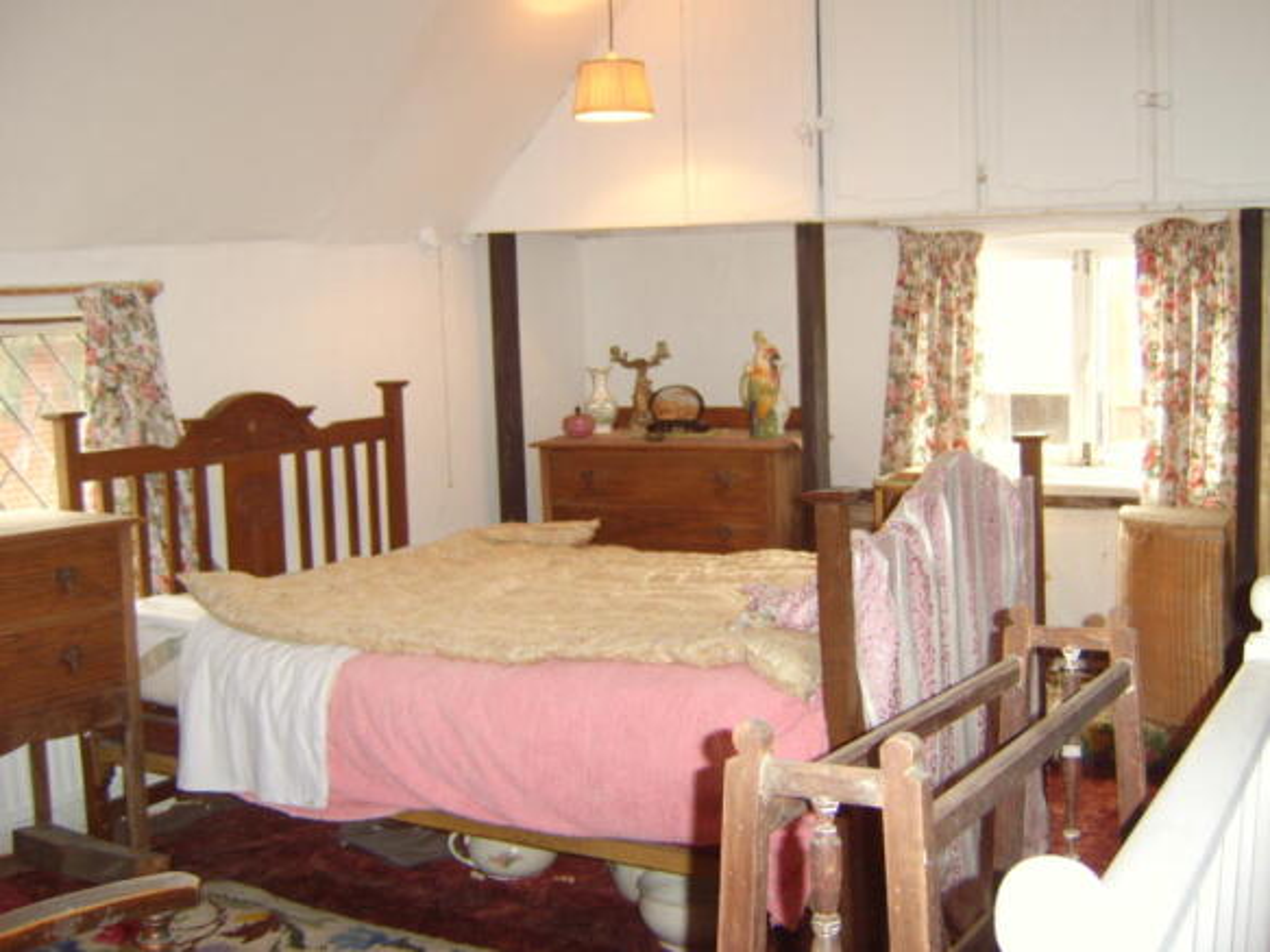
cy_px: 476
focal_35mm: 31
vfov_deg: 45.4
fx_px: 1137
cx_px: 635
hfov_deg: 58.4
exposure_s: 1/30
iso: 141
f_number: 2.7
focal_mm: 8.13
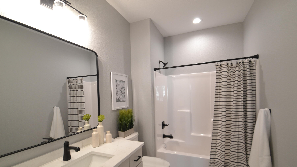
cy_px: 97
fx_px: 126
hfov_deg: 99.4
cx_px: 146
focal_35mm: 16
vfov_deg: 66.7
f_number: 5.6
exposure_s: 1/30
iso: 560
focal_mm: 10
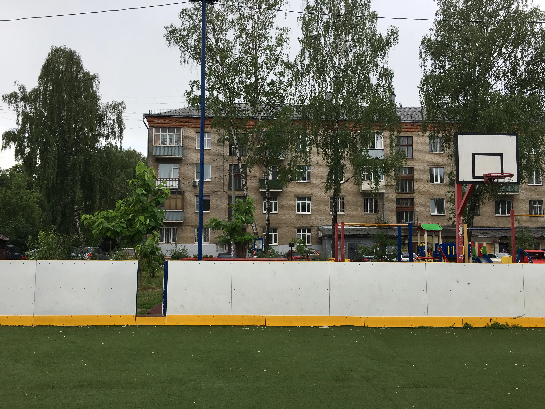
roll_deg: -0.4
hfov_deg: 61.7
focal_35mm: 29
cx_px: 272
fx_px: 457
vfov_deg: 48.2
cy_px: 204
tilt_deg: +3.4
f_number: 2.2
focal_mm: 4.15
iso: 25
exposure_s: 1/777
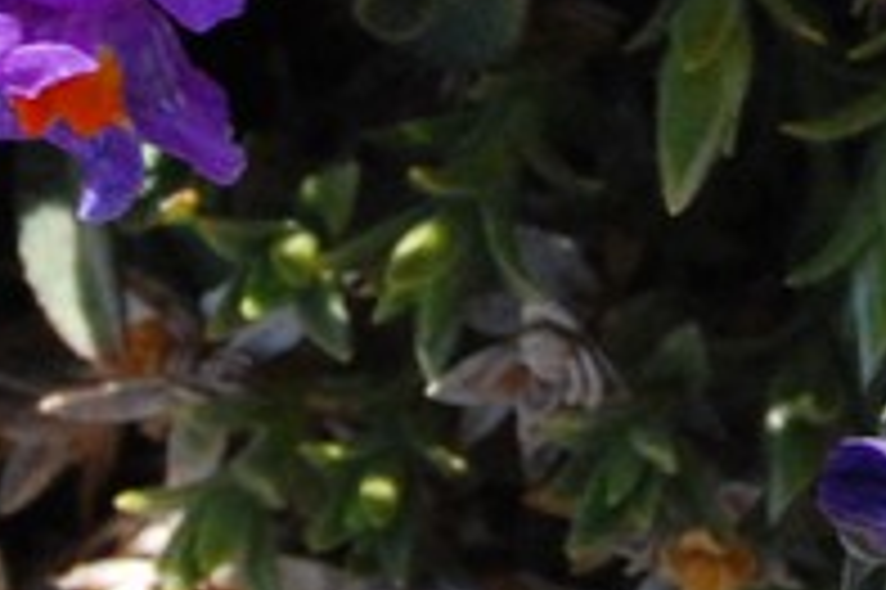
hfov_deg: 5.5
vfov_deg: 3.6
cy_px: -405
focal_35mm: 377
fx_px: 9277
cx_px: 661
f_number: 16
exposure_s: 1/400
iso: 1600
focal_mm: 55
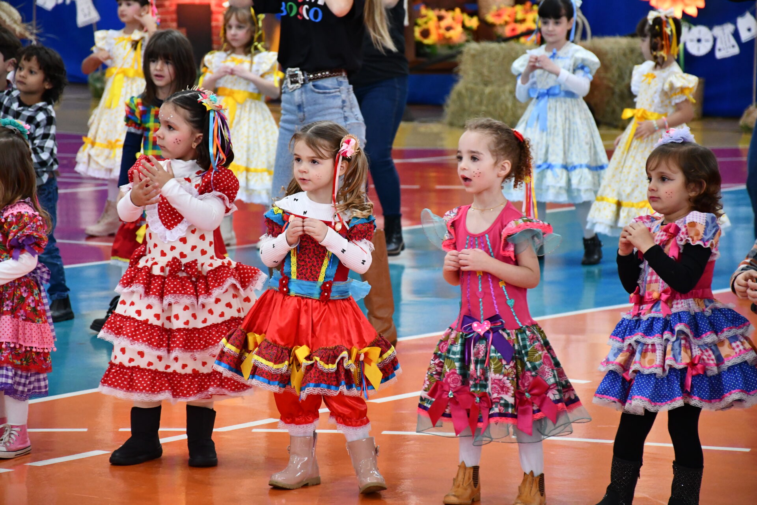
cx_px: 378
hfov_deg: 12.2
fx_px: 3532
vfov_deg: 8.2
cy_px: 252
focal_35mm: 168
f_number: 5.6
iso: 3200
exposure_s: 1/160
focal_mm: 112
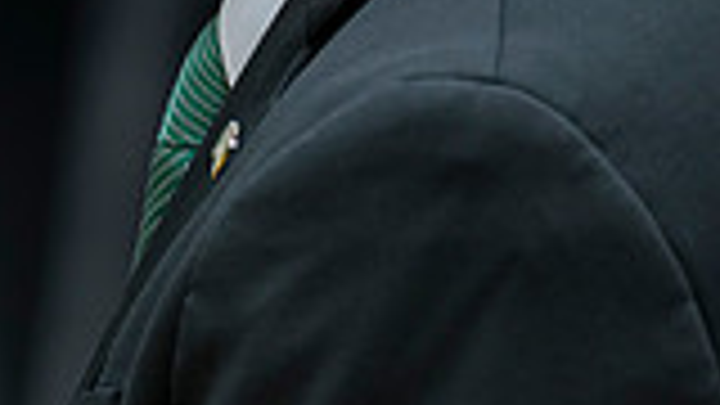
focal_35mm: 761
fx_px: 14529
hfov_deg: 2.8
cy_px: -382
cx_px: 238
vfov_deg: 1.6
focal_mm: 200
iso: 400
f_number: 2.8
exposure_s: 1/1000
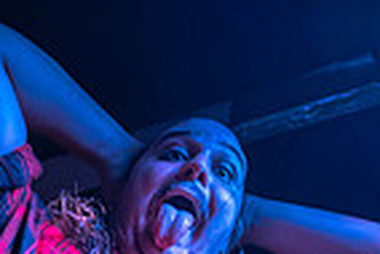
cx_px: 3
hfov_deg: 32.3
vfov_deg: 21.3
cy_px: 341
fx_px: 602
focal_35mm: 57
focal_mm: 14
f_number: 2.8
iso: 800
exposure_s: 1/160
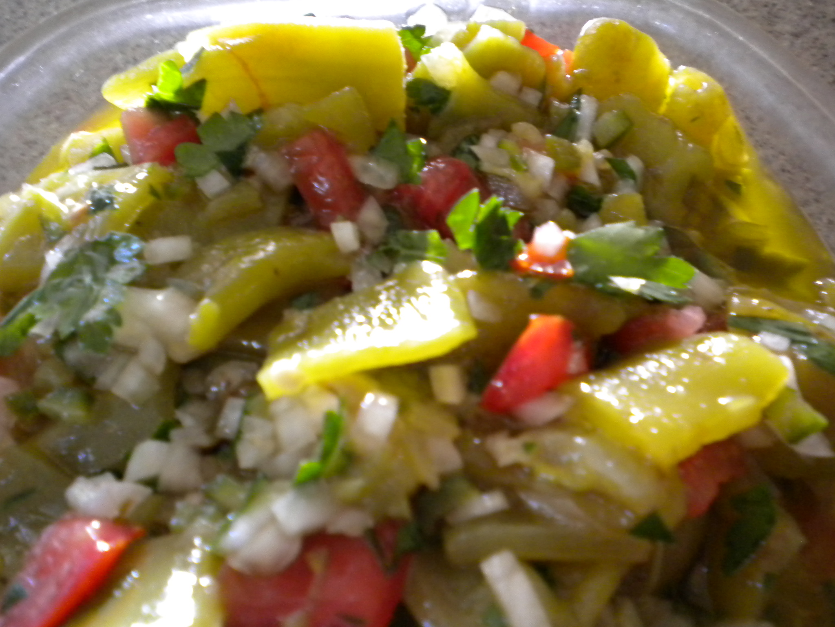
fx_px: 844
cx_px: 418
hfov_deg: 52.6
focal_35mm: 35
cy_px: 314
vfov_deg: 40.7
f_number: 3.1
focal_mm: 6.3
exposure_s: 1/14.7
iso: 400
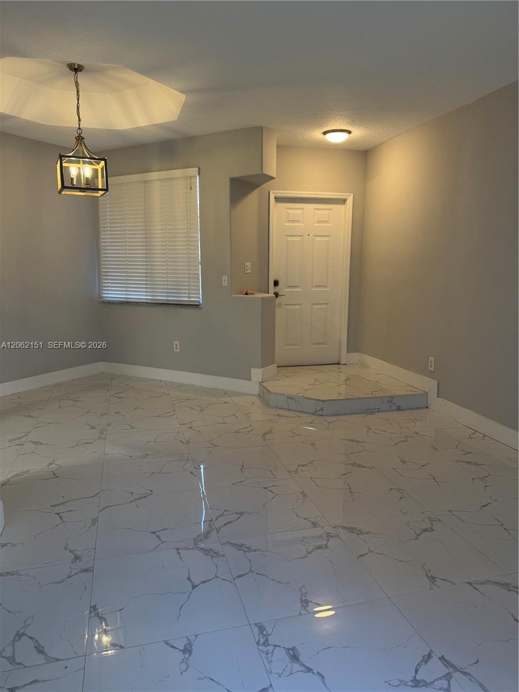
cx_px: 260
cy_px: 346
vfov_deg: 71.6
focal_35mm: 24
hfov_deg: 56.8
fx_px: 480
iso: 100
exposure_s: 1/120
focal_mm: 6.76
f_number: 1.78
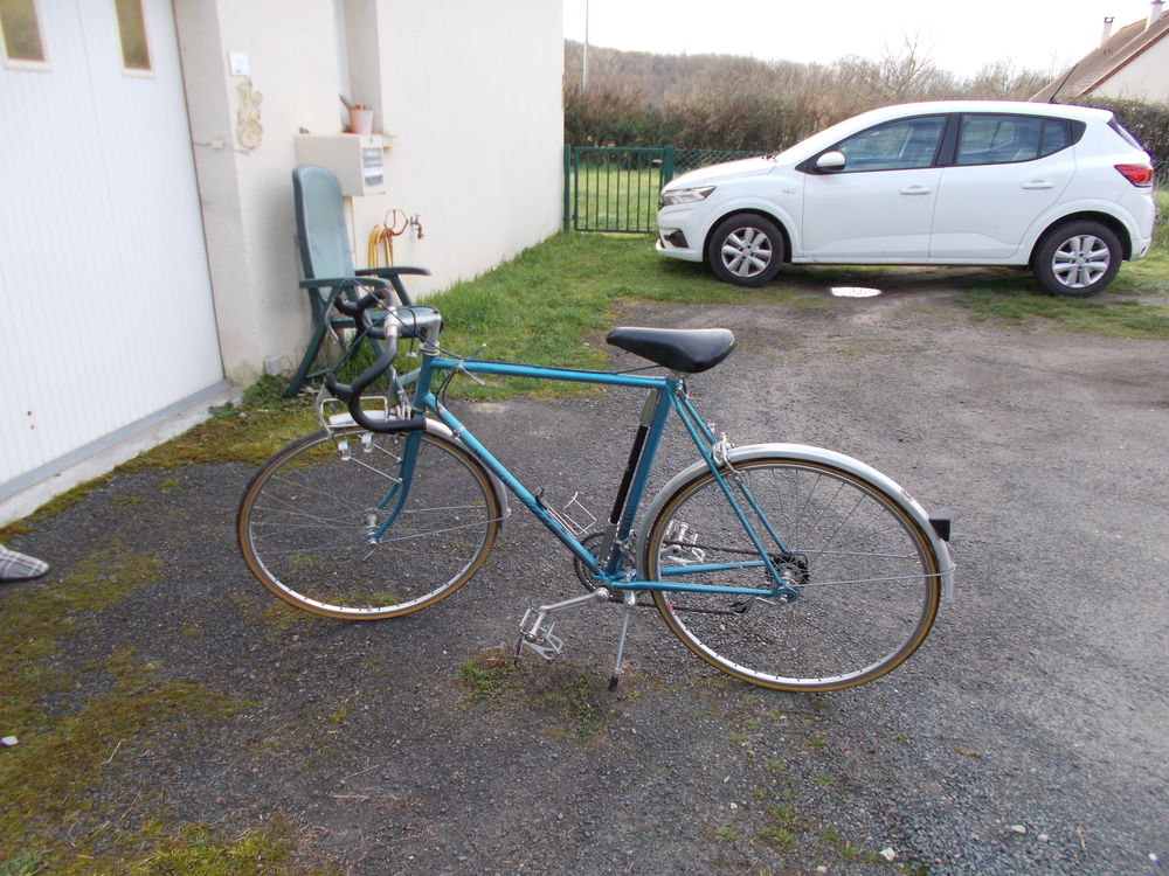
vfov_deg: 53.1
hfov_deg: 67.3
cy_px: 438
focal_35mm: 26
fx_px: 878
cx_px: 584
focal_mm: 4.6
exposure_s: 1/160
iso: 80
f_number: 3.2
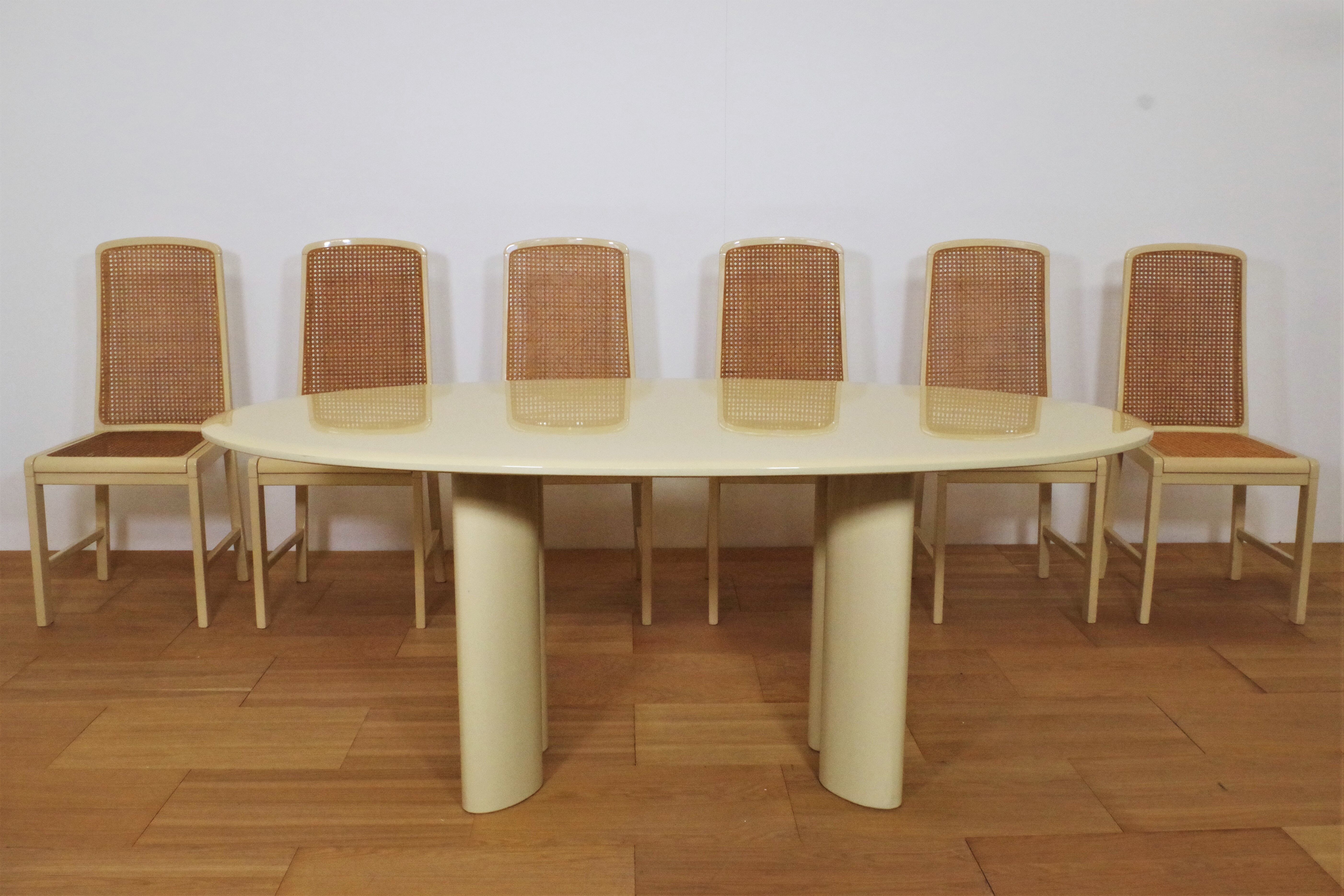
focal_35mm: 31
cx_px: 672
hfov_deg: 60.3
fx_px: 1157
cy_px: 448
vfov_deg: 42.3
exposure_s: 1/100
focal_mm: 21.25
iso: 3200
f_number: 8
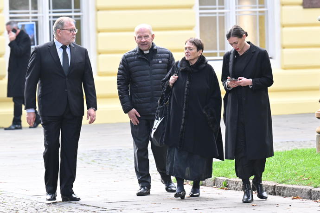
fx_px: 2266
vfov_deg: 5.4
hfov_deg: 8.1
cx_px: 160
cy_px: 106
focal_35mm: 255
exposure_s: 1/640
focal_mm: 170
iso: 1000
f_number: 4.5
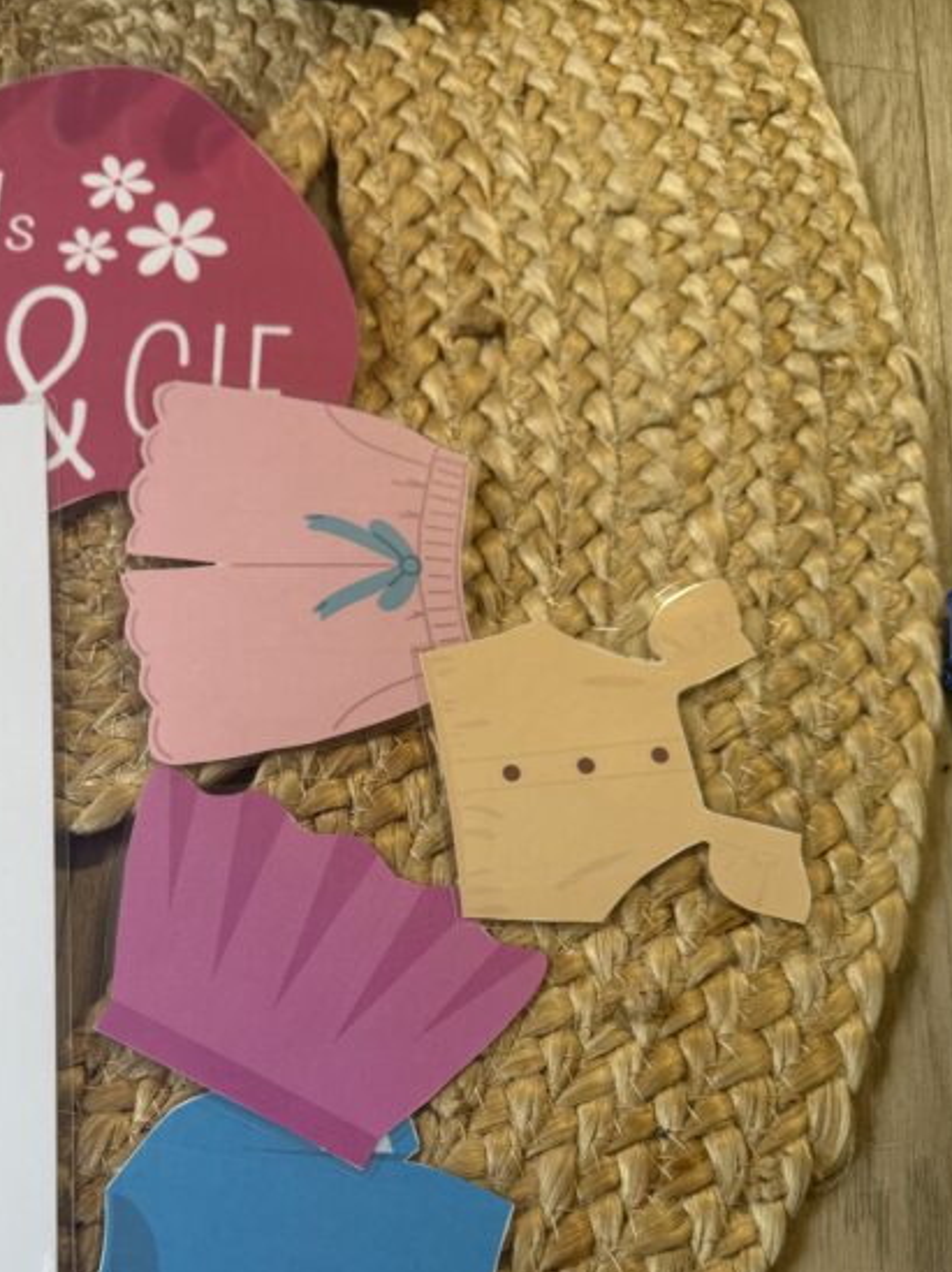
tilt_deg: -70.5
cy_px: 843
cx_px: 271
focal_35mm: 35
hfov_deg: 39.8
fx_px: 1285
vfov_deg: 51.7
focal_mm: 6.76
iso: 250
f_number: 1.78
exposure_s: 1/60
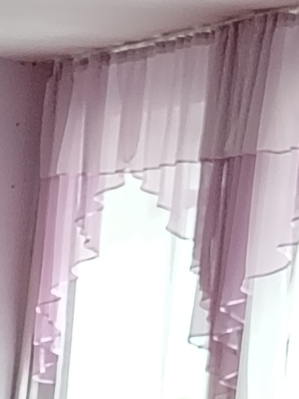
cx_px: -285
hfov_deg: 5.2
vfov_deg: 6.9
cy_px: 781
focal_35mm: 280
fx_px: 3222
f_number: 1.75
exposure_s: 1/50
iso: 381
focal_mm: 5.25
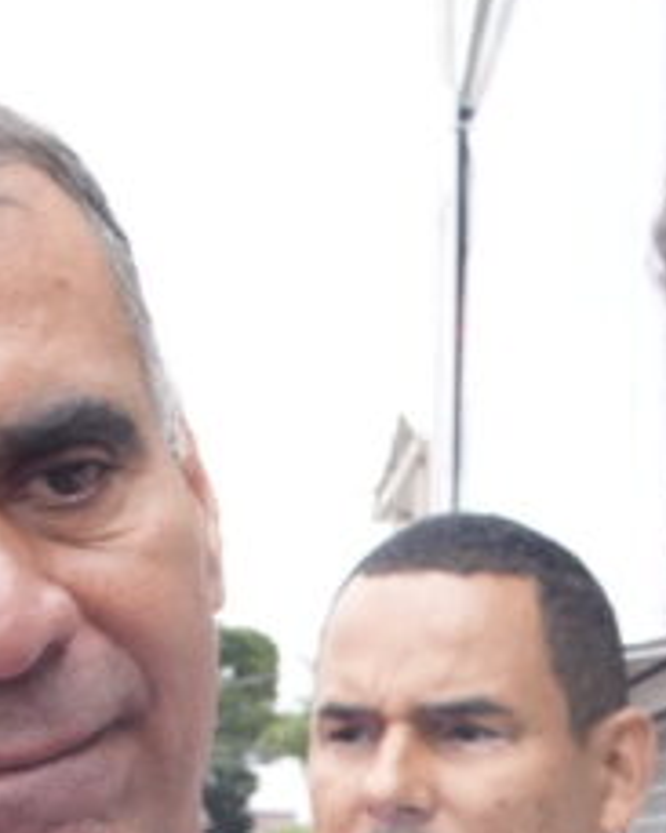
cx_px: 688
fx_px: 3578
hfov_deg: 10.5
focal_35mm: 145
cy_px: 1131
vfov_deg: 12.8
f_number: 6.3
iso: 800
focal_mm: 23
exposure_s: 1/200
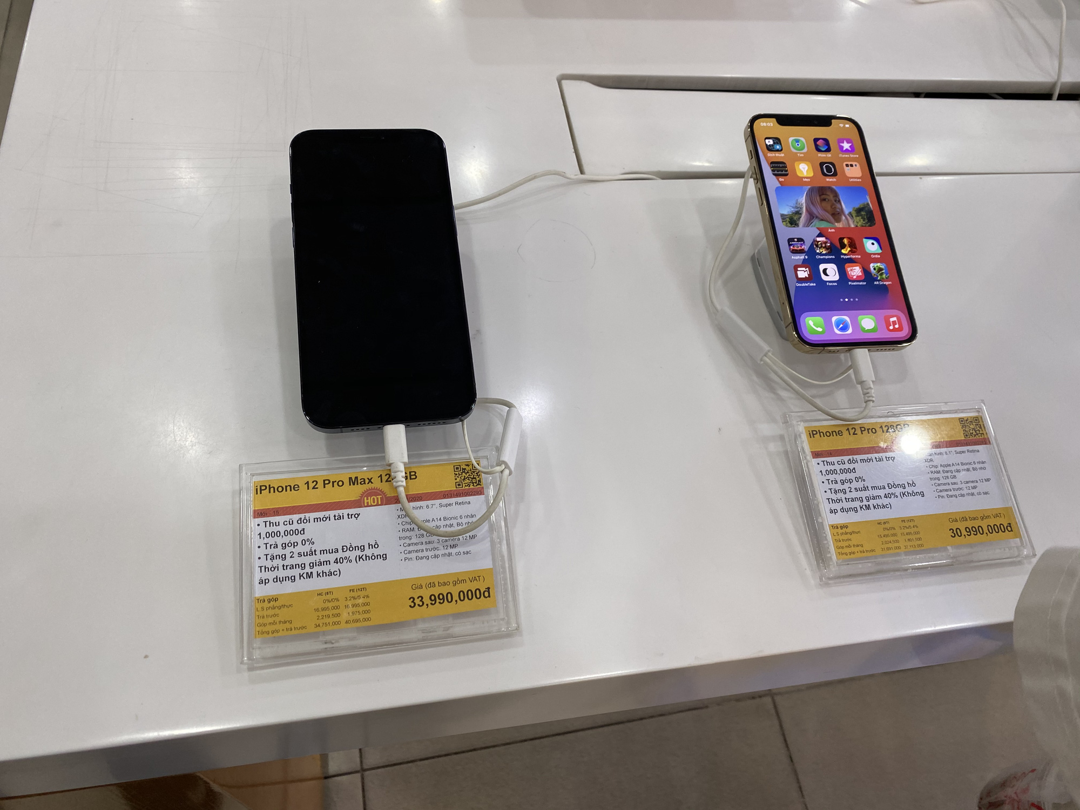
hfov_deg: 67.3
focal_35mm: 26
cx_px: 540
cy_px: 405
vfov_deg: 53.1
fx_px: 811
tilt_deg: -58.9
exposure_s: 1/100
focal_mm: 4.25
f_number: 1.8
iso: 80
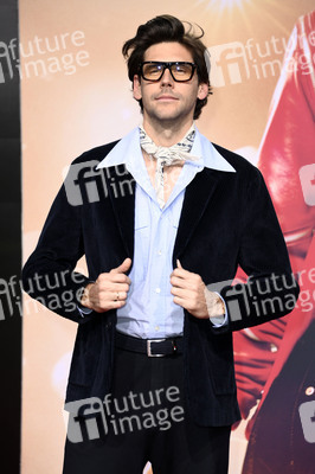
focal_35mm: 135
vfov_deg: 15.2
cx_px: 158
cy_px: 237
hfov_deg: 10.1
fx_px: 1775
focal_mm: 135
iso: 400
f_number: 5.6
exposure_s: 1/250
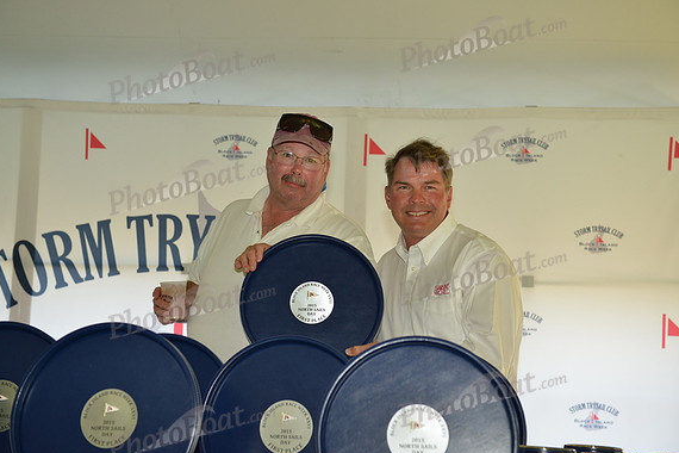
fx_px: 1113
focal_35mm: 59
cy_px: 229
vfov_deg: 23.0
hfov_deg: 33.9
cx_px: 338
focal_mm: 58
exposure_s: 1/320
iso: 1000
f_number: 4.5
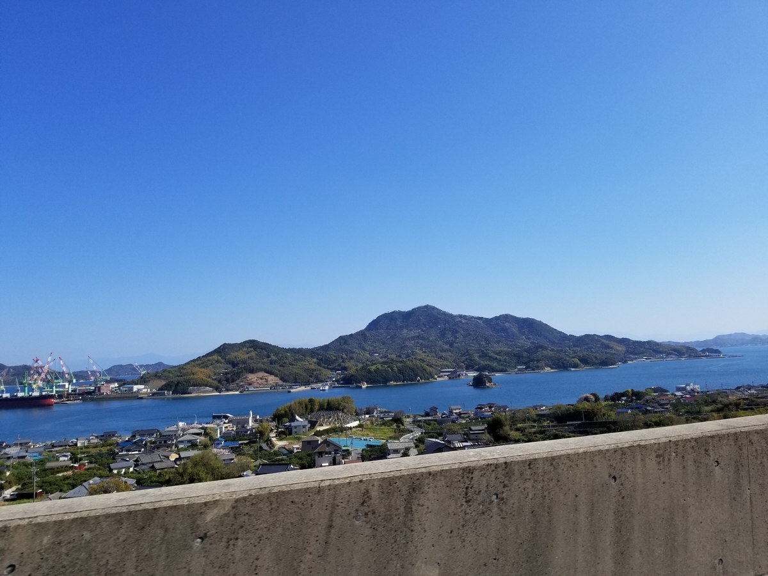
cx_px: 384
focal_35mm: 26
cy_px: 288
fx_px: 577
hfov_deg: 67.3
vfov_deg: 53.1
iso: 50
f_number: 1.7
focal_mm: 4.25
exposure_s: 1/3336
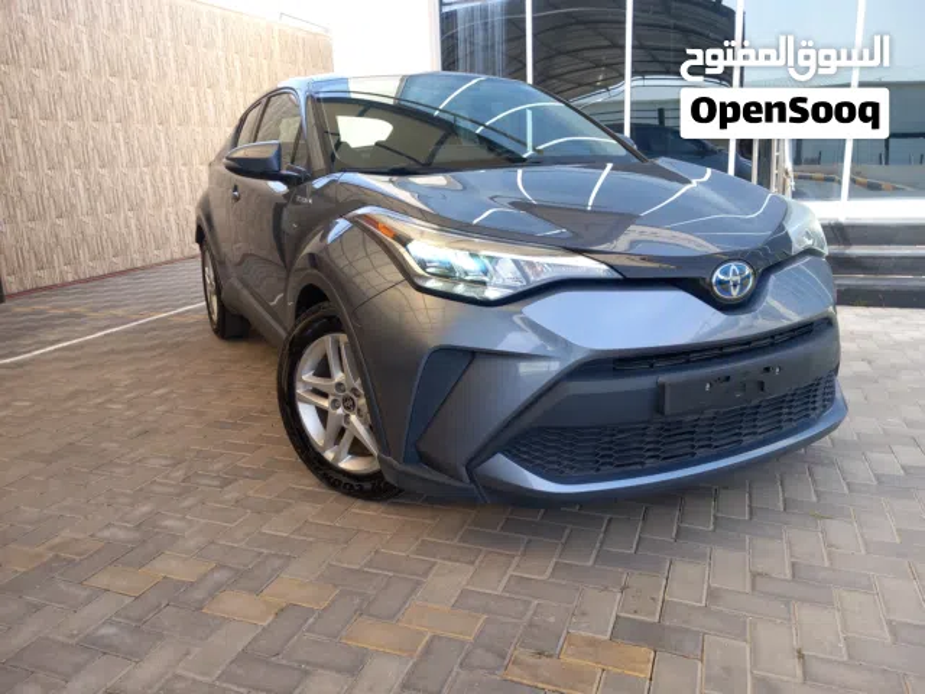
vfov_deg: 51.4
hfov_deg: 65.3
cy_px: 347
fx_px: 721
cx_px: 462
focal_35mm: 27
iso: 20
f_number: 1.8
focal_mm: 4
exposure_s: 1/110
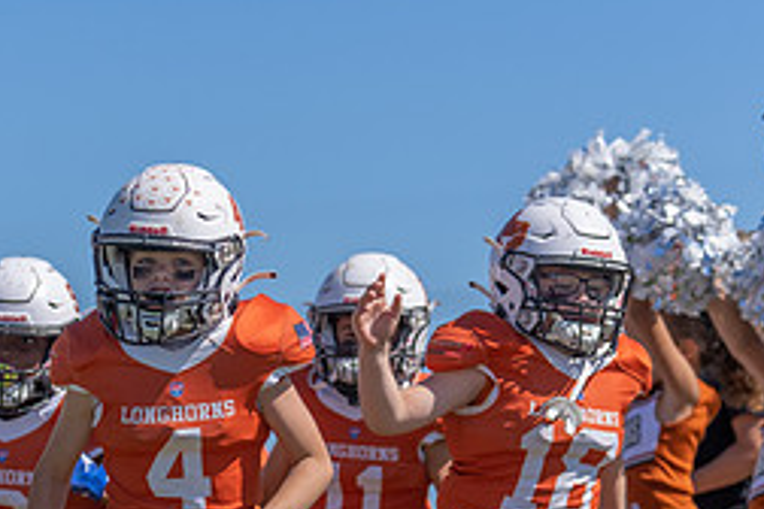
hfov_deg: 8.8
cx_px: 246
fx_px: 4987
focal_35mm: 235
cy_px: 480
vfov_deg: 5.8
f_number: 3.5
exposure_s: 1/2500
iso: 125
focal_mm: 102
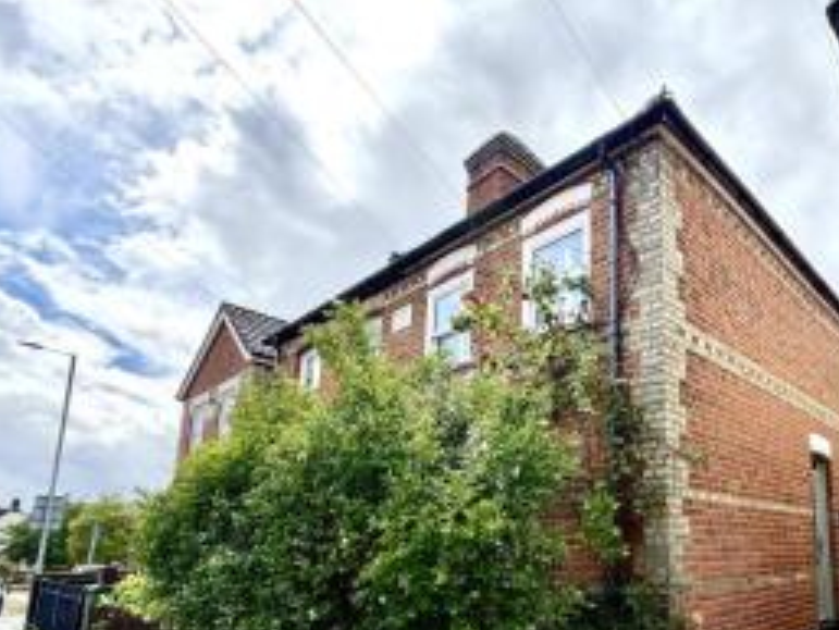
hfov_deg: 69.1
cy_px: 455
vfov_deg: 56.6
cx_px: 628
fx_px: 558
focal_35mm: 23
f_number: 2.2
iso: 25
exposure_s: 1/1145
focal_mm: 2.22
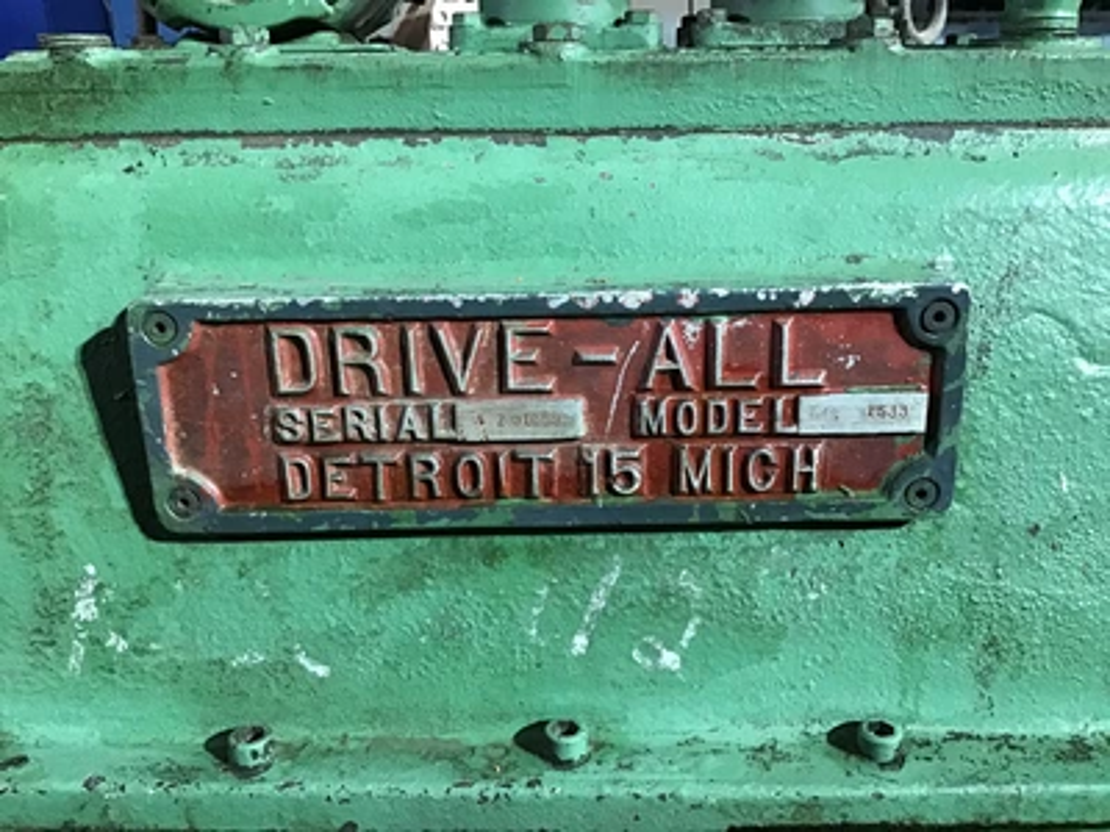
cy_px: 416
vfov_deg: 45.4
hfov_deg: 58.4
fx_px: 994
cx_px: 555
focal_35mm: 31
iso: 250
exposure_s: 1/30
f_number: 2.4
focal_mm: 3.3
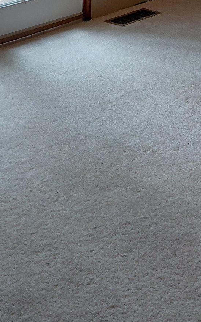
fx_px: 614
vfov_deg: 26.1
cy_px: -67
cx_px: 176
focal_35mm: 70
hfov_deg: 18.3
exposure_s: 1/120
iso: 160
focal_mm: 4.69
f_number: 1.8
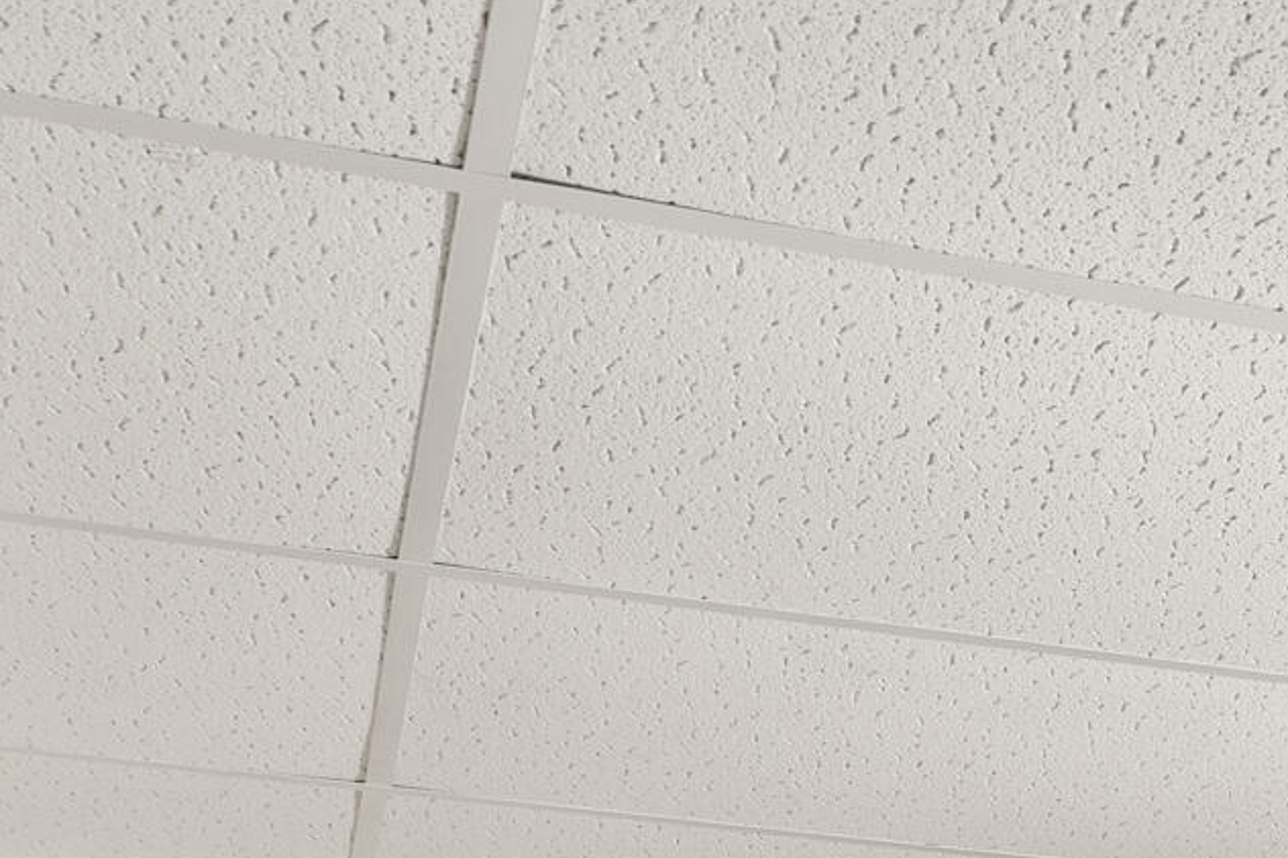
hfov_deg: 25.4
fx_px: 2718
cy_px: 2030
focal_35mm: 76
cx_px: 1276
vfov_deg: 13.4
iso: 100
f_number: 9
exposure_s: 1.3
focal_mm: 16
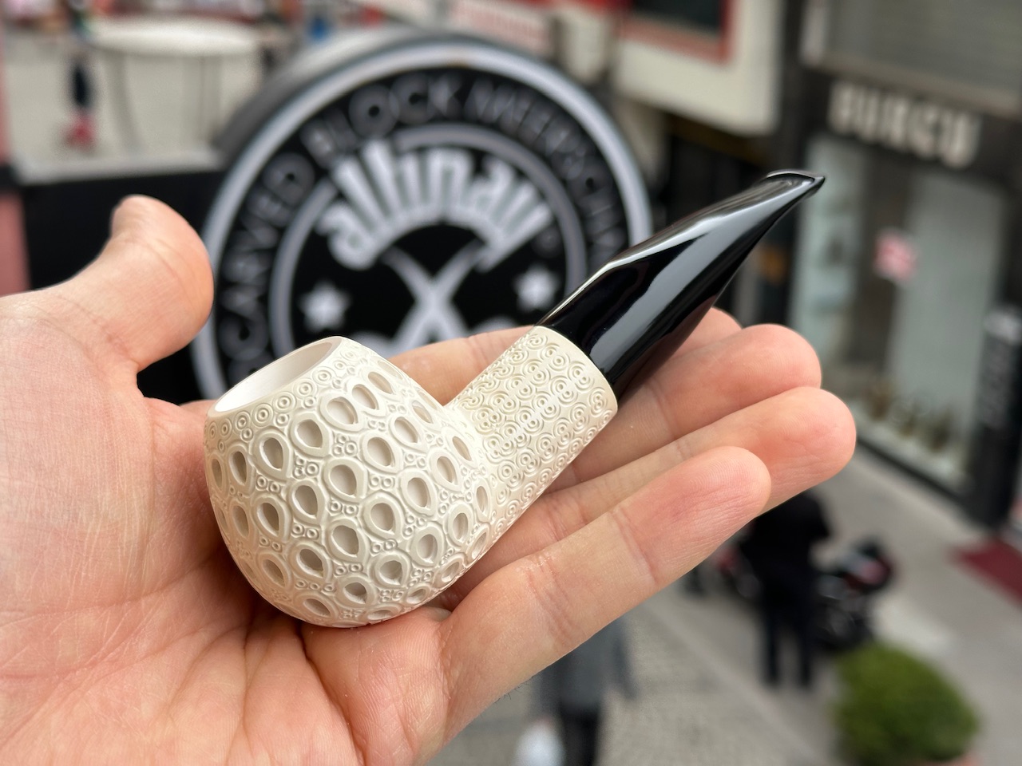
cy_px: 383
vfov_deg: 30.3
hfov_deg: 39.7
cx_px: 511
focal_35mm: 48
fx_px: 1417
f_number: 1.78
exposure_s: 1/323
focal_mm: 6.86
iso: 64
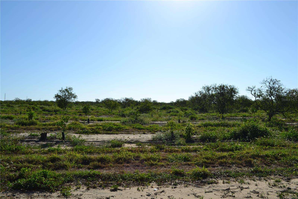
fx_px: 273
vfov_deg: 40.0
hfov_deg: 57.2
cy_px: 100
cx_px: 149
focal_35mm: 33
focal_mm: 22
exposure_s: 1/400
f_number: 9
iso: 100
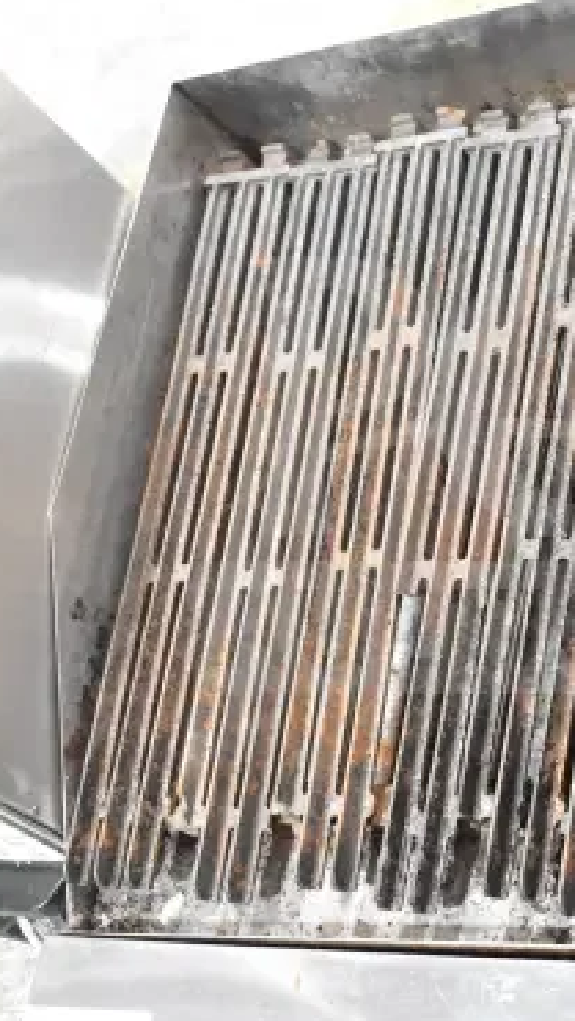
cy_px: 475
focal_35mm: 75
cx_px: 501
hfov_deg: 16.0
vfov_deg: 28.3
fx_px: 2027
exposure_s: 1/80
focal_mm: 29
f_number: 5.6
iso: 6400
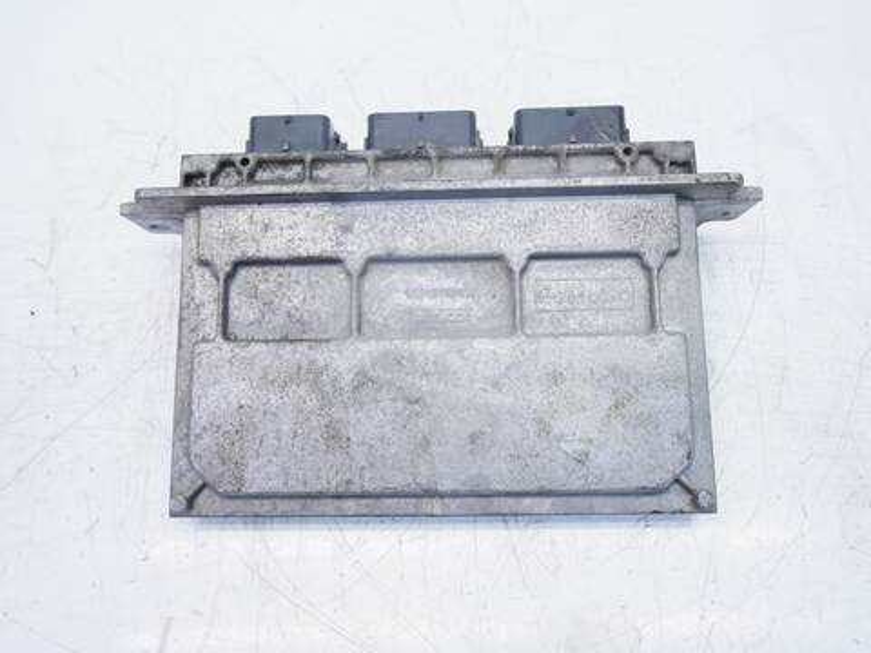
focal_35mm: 30
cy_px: 326
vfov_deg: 46.8
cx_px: 436
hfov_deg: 60.0
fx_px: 755
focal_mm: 15
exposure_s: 1/60
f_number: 3.7
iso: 200
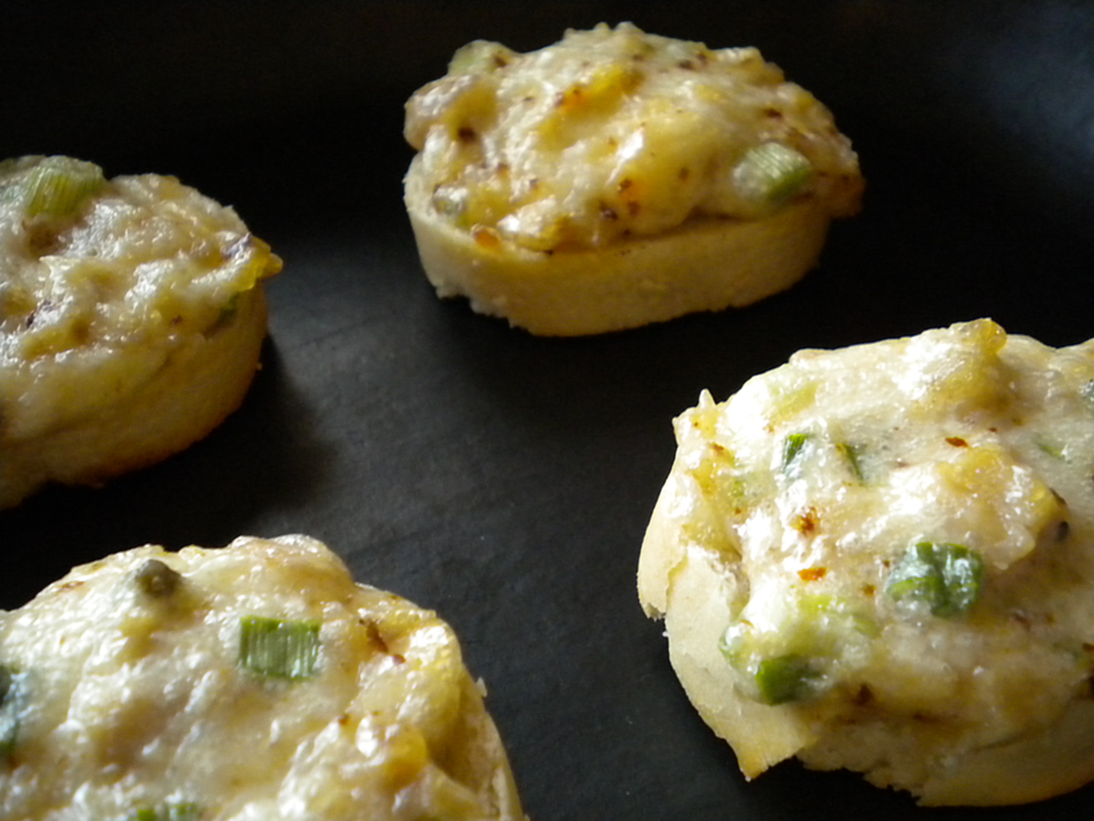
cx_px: 547
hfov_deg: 45.8
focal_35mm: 41
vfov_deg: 35.1
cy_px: 410
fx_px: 1296
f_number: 3.5
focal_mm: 7.4
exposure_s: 1/8.8
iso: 482
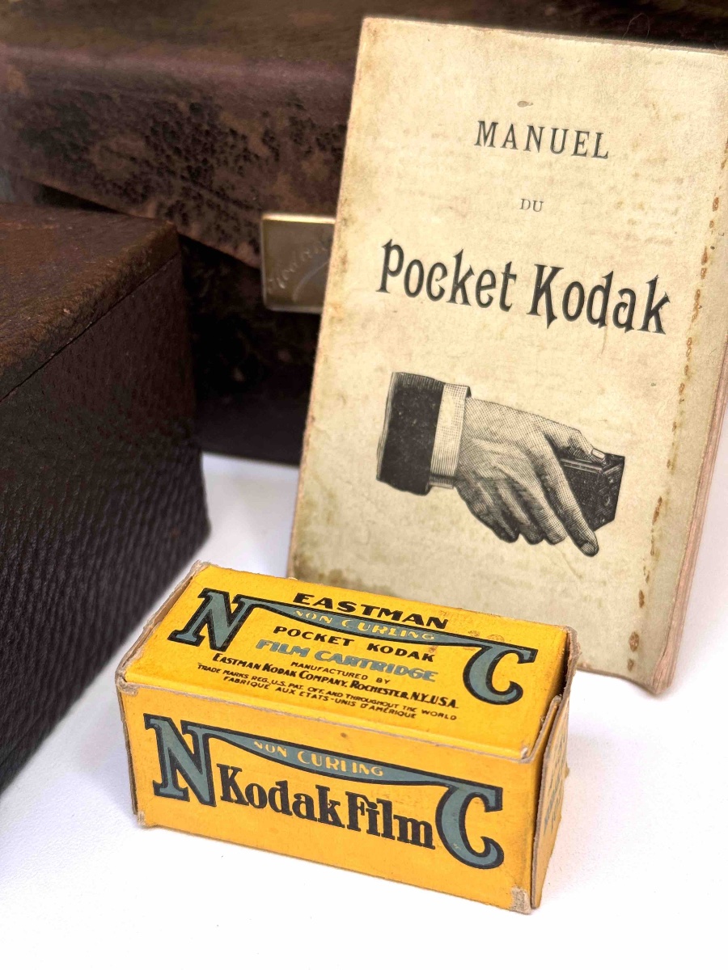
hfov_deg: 30.3
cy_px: 485
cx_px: 364
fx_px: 1346
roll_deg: +3.7
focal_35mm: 48
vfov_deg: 39.7
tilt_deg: -31.4
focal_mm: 6.76
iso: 80
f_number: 1.78
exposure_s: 1/121
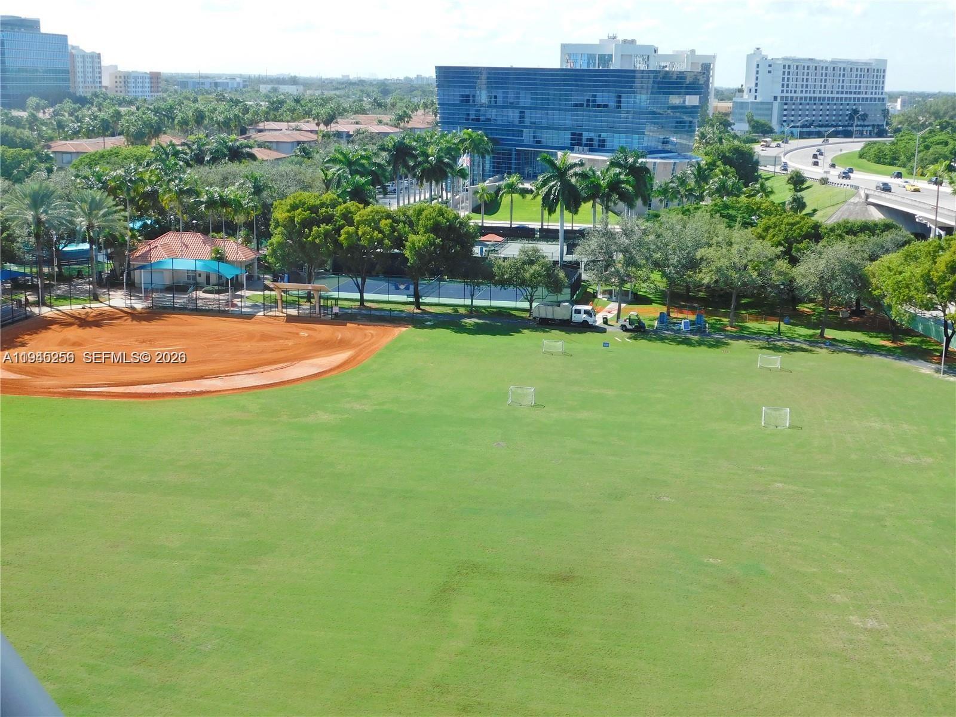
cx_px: 478
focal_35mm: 45
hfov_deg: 42.1
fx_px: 1243
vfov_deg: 32.2
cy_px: 358
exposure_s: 1/800
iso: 125
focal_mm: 8
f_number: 3.7
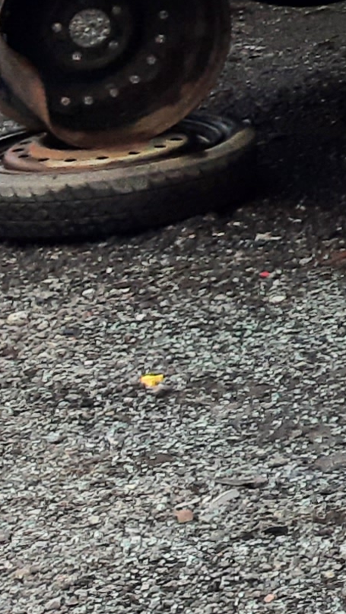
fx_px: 2284
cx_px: 1389
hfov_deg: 6.8
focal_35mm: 140
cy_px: -228
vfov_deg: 14.6
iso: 40
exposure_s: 1/577
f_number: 1.7
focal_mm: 3.92
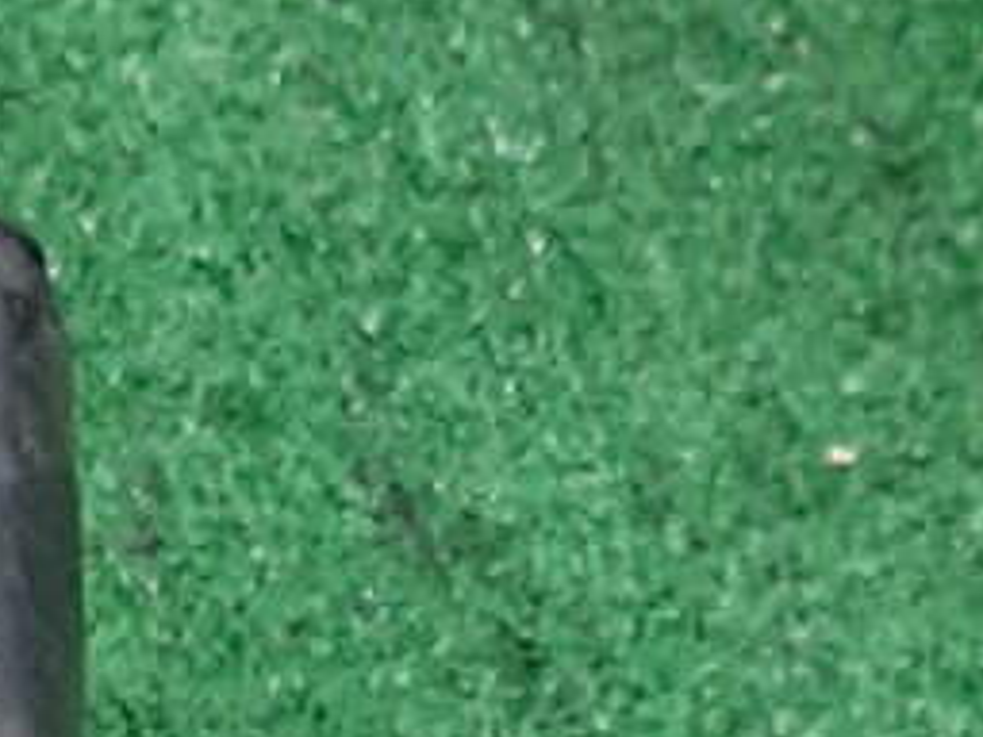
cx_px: -165
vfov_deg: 7.8
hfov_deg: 13.2
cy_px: 2664
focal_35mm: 146
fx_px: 4146
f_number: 1.7
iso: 184
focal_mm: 3.93
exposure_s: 1/33
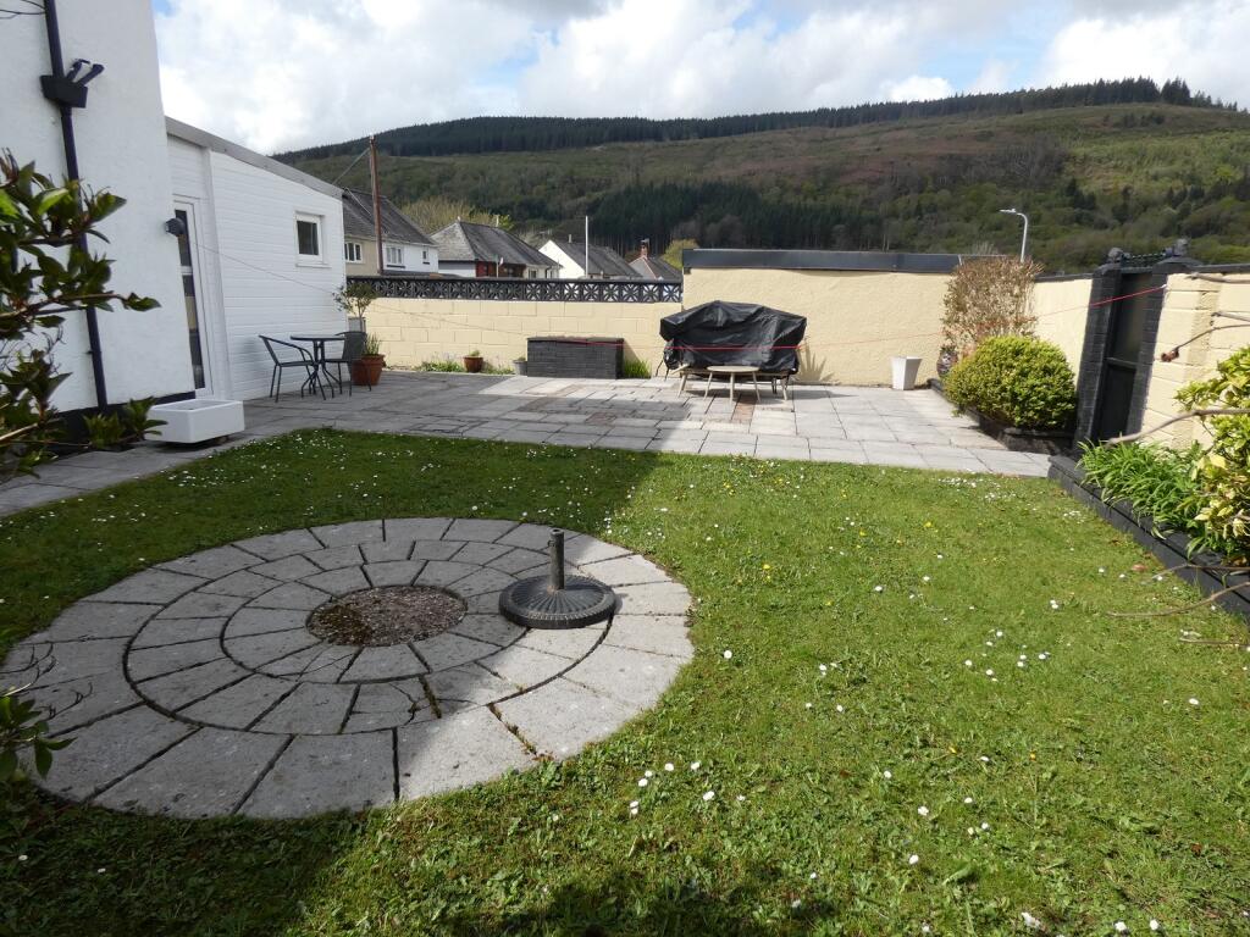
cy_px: 468
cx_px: 625
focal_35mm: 20
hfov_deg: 81.7
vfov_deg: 66.0
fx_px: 722
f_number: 3.2
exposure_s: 1/800
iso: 80
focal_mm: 3.6
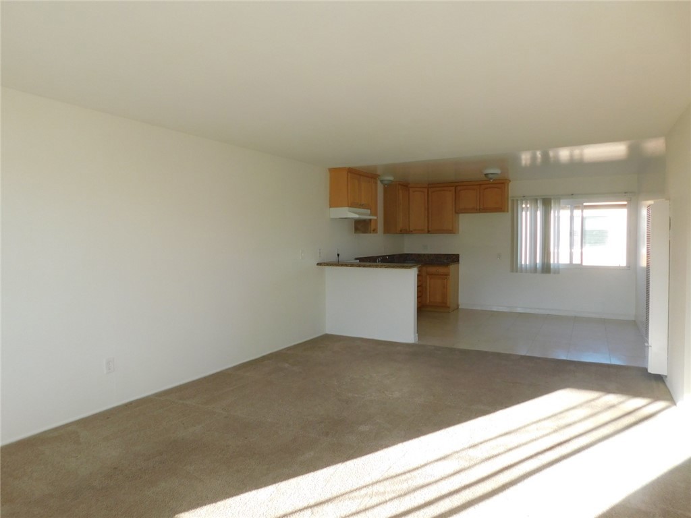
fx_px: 459
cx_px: 346
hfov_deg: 73.9
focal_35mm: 23
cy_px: 259
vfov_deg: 58.9
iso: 125
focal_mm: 4
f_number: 3
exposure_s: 1/125
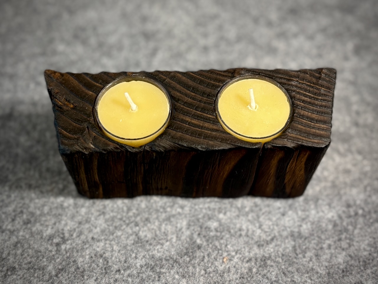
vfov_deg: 53.1
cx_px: 189
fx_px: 284
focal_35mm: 26
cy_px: 142
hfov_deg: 67.3
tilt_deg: -58.3
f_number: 1.6
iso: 125
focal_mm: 5.96
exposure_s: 1/60
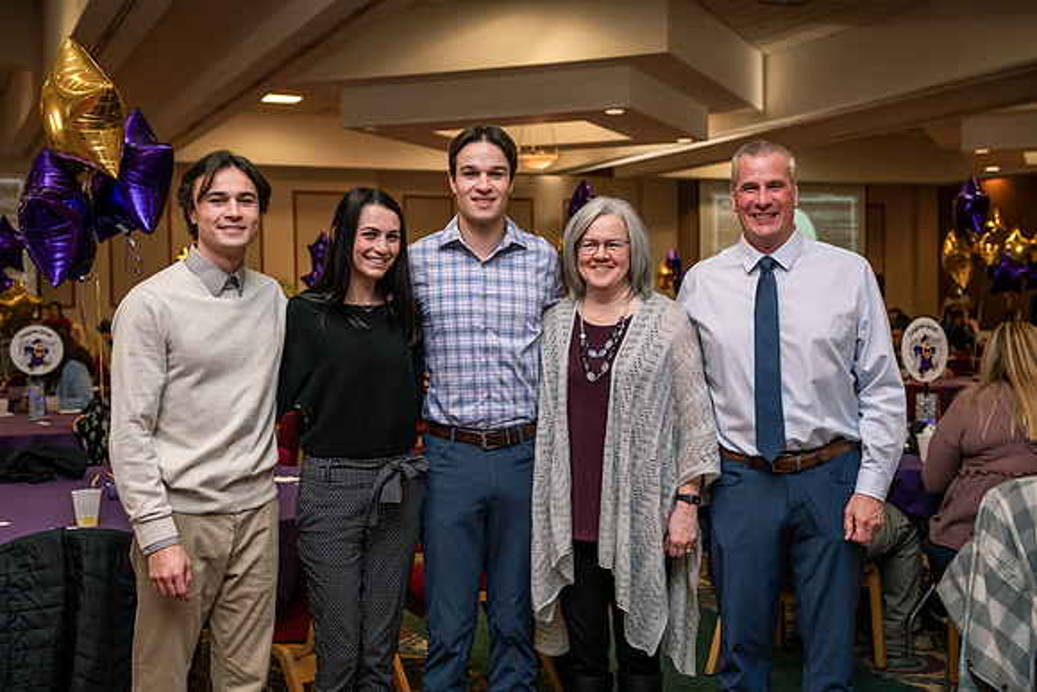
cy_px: 346
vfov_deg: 28.1
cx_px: 518
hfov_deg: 41.1
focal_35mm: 48
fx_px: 1383
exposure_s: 1/160
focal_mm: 48
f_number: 3.5
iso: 1600
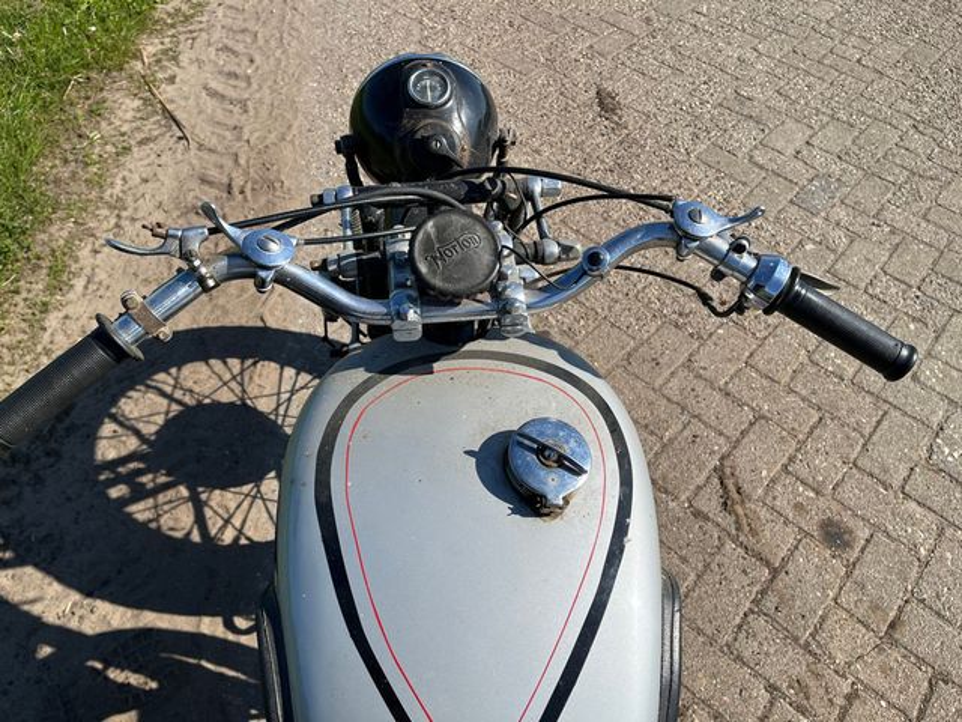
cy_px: 361
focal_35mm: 26
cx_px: 481
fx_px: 723
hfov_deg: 67.3
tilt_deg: -48.9
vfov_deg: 53.1
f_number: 1.6
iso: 50
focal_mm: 5.1
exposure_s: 1/3521
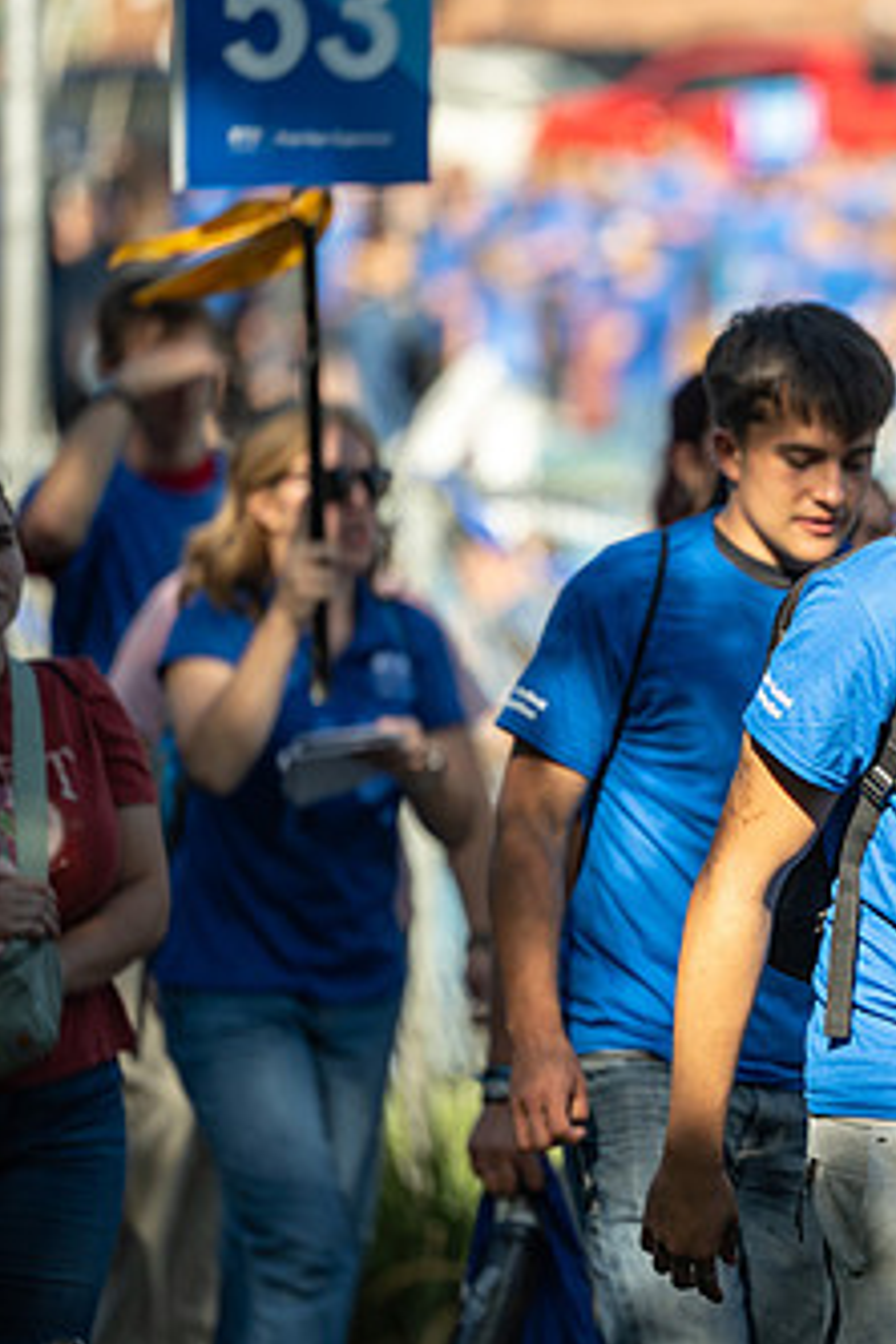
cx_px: 1037
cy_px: 648
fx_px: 12991
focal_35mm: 348
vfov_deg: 5.9
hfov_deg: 3.9
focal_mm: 200
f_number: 2.8
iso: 80
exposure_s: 1/1250
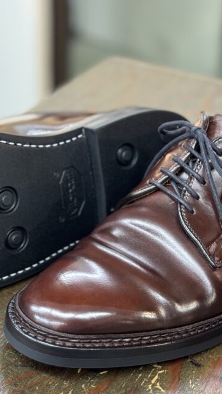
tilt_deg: -32.8
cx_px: 81
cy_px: 232
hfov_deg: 14.6
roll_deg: +0.2
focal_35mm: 83
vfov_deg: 25.6
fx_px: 868
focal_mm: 6.76
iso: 200
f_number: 1.78
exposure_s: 1/40
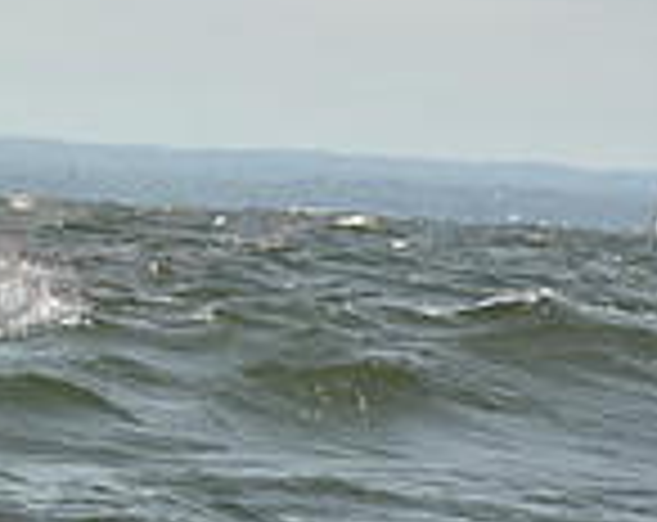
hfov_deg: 2.6
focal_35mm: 748
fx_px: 14506
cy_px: 115
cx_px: -540
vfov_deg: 2.1
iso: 250
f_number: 9
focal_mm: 200
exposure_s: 1/800
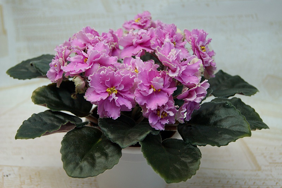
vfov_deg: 25.7
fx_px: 411
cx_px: 141
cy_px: 94
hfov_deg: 37.9
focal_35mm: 52
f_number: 5
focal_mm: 35
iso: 400
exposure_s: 1/60
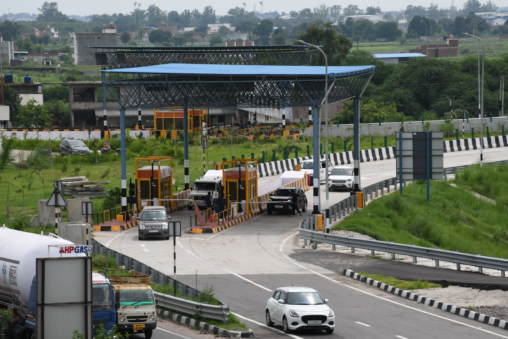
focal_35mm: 157
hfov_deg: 13.1
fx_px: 2215
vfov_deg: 8.7
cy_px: 170
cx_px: 254
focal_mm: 105
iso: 250
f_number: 16
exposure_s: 1/250
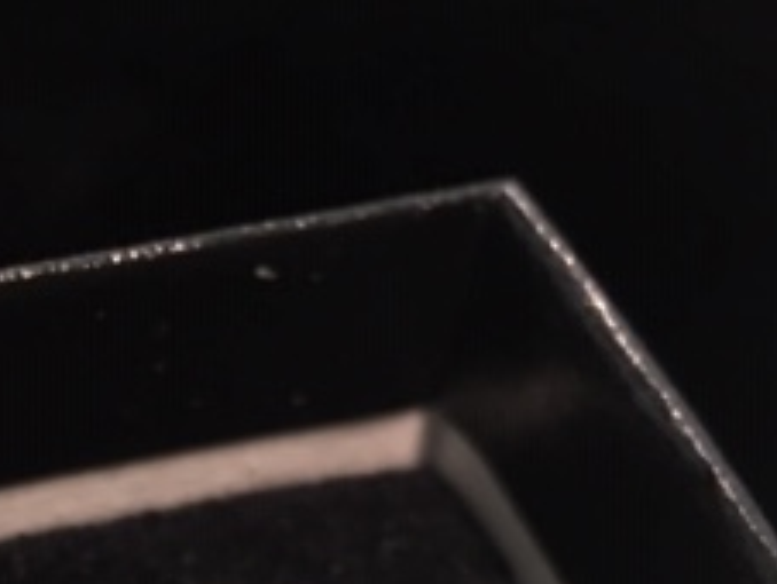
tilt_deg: -53.9
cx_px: 79
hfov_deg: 23.2
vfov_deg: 16.7
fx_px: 1843
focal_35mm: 82
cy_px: 821
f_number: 2.2
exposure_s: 1/4
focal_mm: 4.15
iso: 50
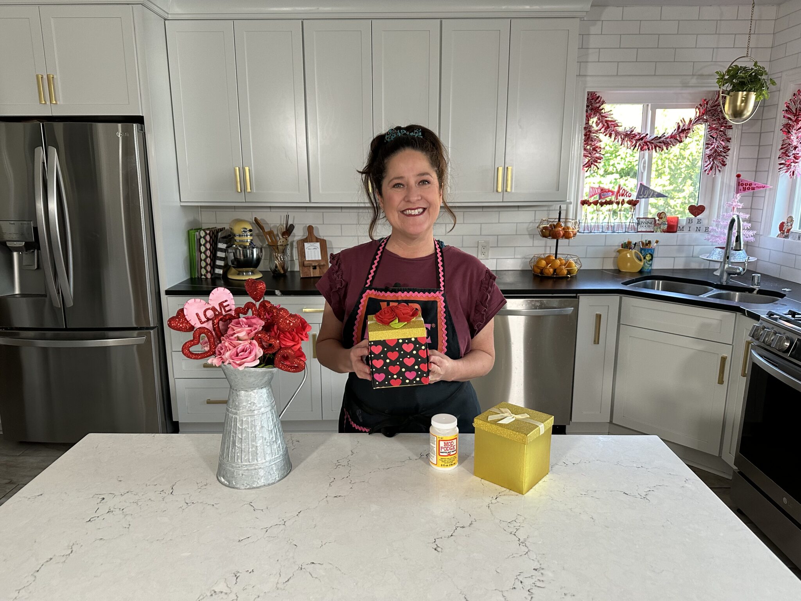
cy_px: 300
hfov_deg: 71.6
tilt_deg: -12.8
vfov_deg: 56.8
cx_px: 400
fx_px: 555
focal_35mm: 24
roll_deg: +0.4
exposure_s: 1/92
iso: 250
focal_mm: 6.86
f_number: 1.78
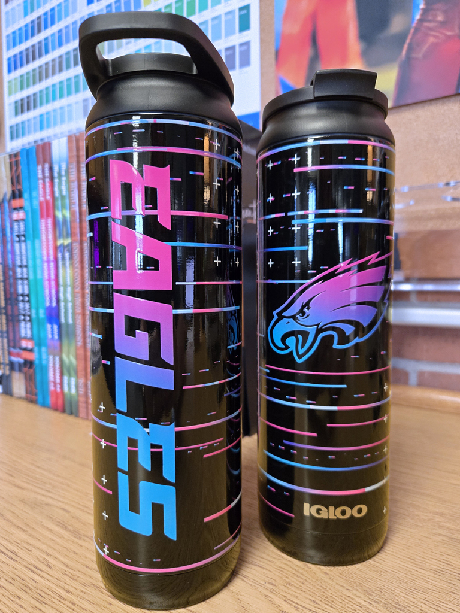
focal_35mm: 23
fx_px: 408
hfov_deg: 58.9
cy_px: 306
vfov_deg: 73.9
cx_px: 230
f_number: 1.8
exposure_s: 1/120
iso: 800
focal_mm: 5.4
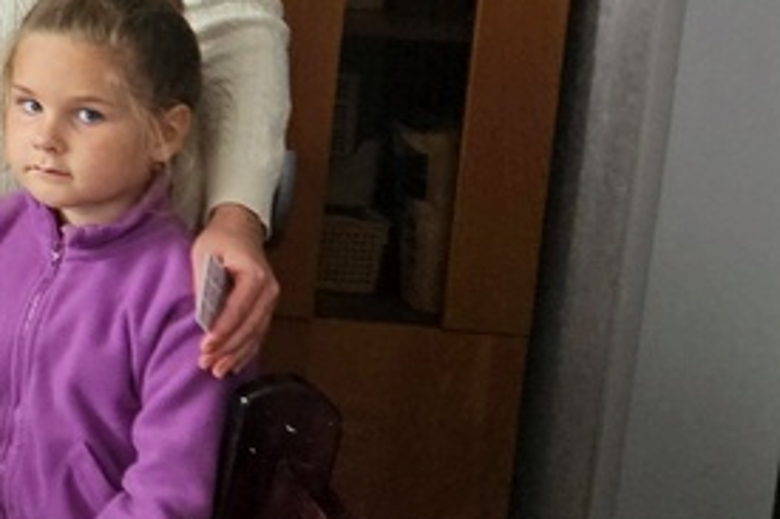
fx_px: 1927
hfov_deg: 17.9
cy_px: 62
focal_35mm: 89
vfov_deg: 15.2
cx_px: -655
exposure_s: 1/100
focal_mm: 5.4
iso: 200
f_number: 1.8
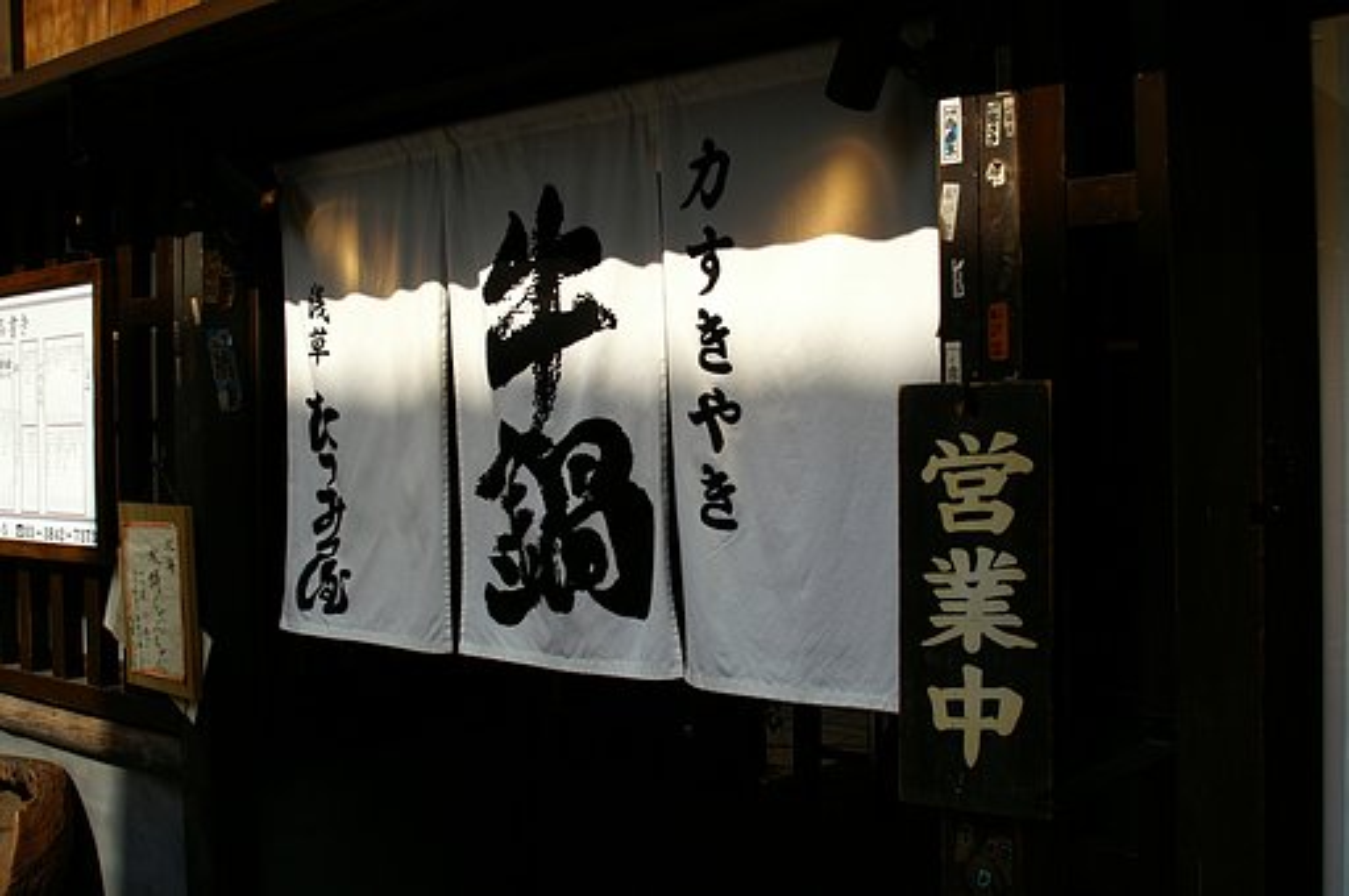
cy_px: 448
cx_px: 674
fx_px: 1347
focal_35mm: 36
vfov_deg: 36.8
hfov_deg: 53.2
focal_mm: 24
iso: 100
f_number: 8
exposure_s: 1/300
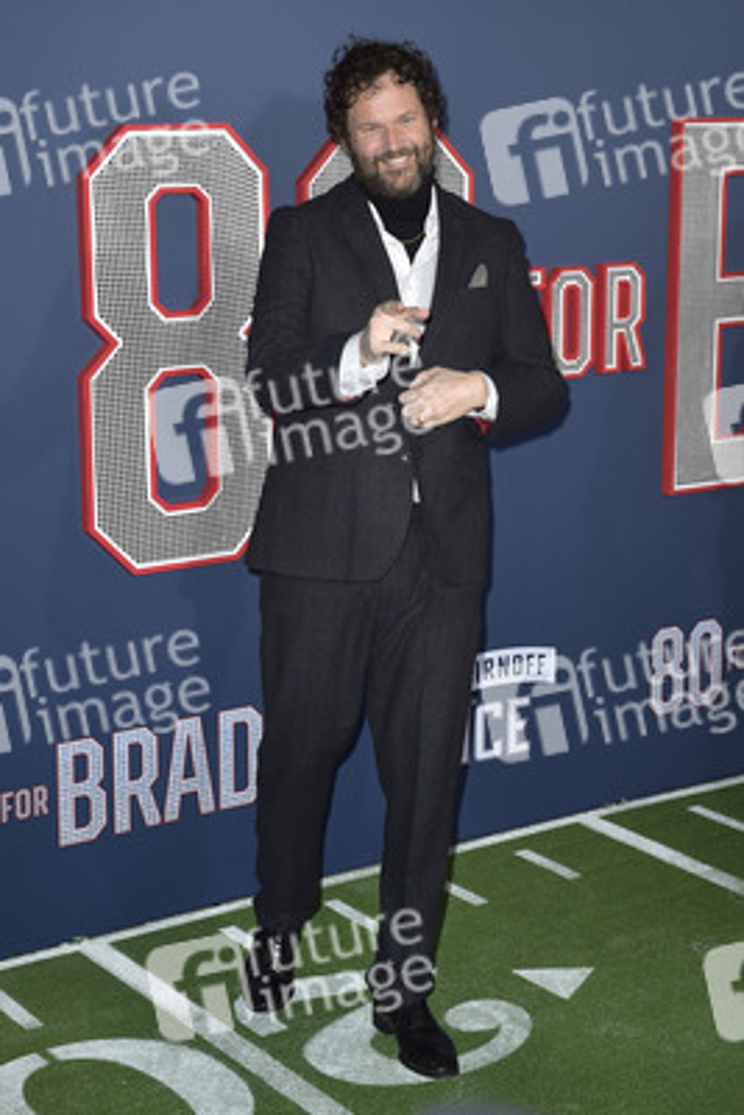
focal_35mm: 56
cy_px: 558
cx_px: 372
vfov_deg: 35.6
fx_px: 1734
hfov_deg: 24.2
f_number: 6.3
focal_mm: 56
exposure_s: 1/250
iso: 400
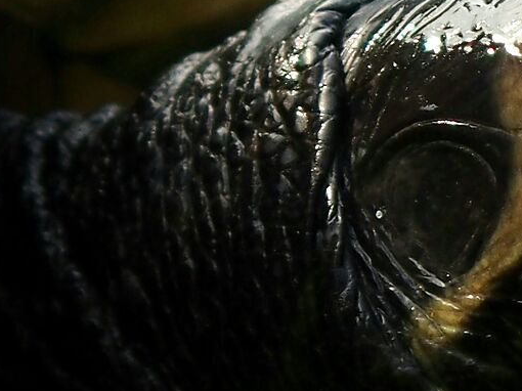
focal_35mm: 706
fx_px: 10641
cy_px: 205
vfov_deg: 2.1
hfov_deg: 2.8
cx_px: 757
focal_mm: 31.8
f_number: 2.8
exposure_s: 1/500
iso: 100
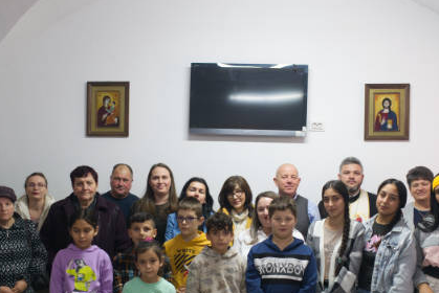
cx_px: 203
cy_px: 198
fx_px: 655
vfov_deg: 25.1
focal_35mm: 54
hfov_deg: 37.0
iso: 1100
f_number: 4
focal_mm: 25
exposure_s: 1/60
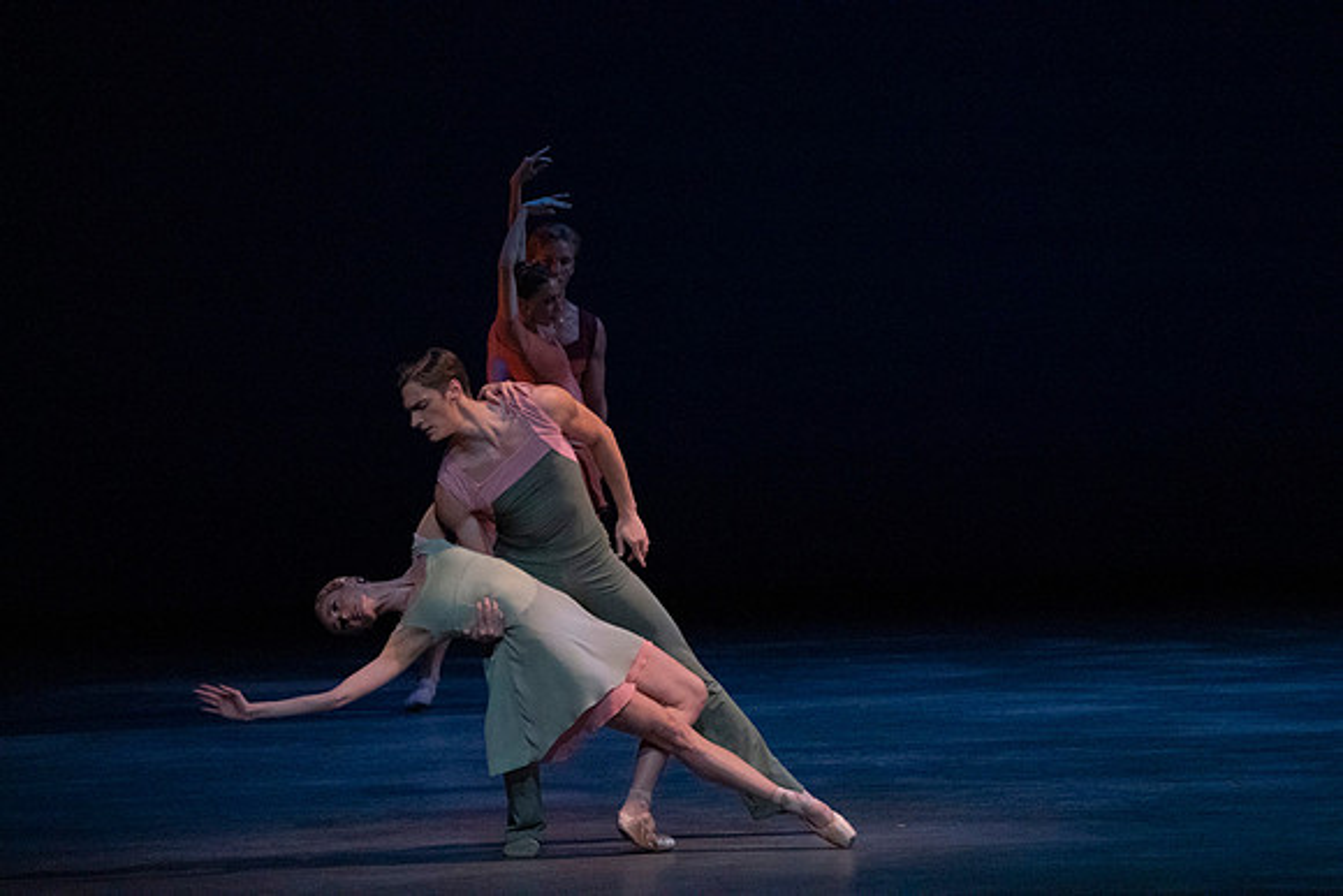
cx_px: 672
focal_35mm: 315
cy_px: 448
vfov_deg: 4.4
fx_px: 11753
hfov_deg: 6.5
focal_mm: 315
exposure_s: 1/400
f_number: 6.3
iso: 16000
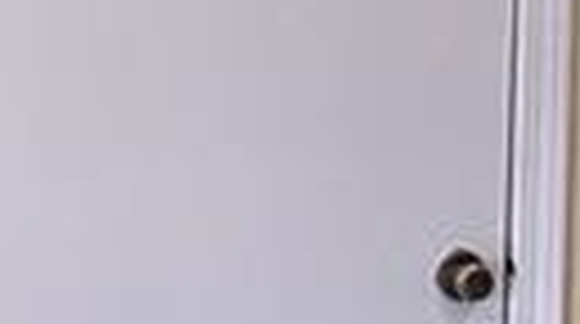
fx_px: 2164
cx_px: -261
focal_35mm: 141
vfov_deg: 8.5
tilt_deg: -6.2
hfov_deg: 14.4
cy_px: 0
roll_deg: -0.2
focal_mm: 5.7
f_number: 1.5
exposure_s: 1/60
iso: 125
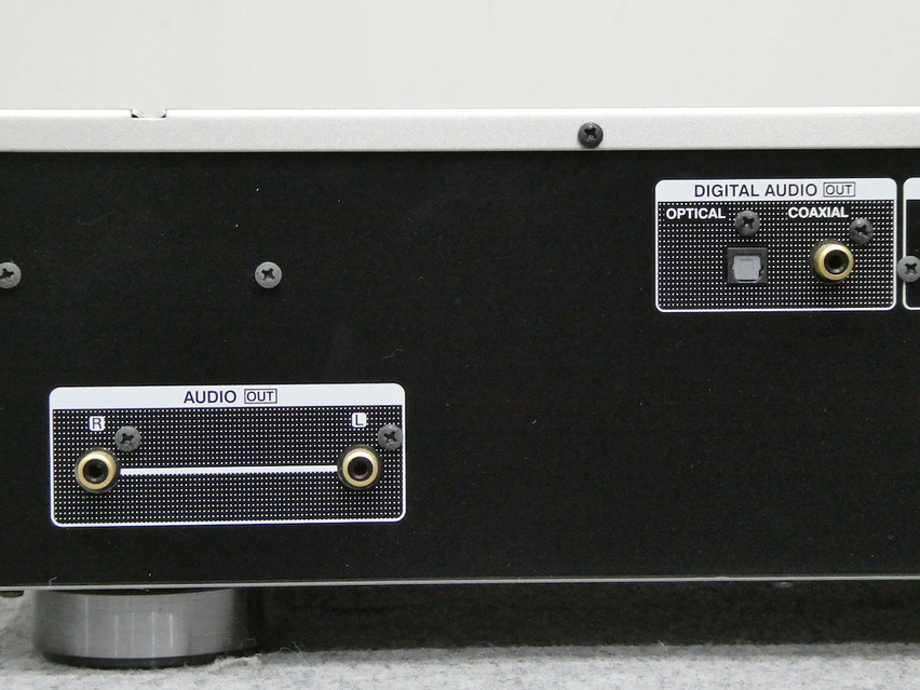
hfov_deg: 22.0
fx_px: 2365
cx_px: 443
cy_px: 378
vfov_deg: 16.6
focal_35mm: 89
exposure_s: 1/60
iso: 1600
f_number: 4.7
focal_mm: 14.1
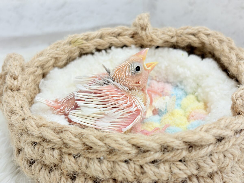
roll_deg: +1.8
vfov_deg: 28.0
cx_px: 122
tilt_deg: -23.2
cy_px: 92
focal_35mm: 52
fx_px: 367
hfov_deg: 36.8
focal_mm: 5.96
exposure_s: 1/100
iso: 80
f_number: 1.6
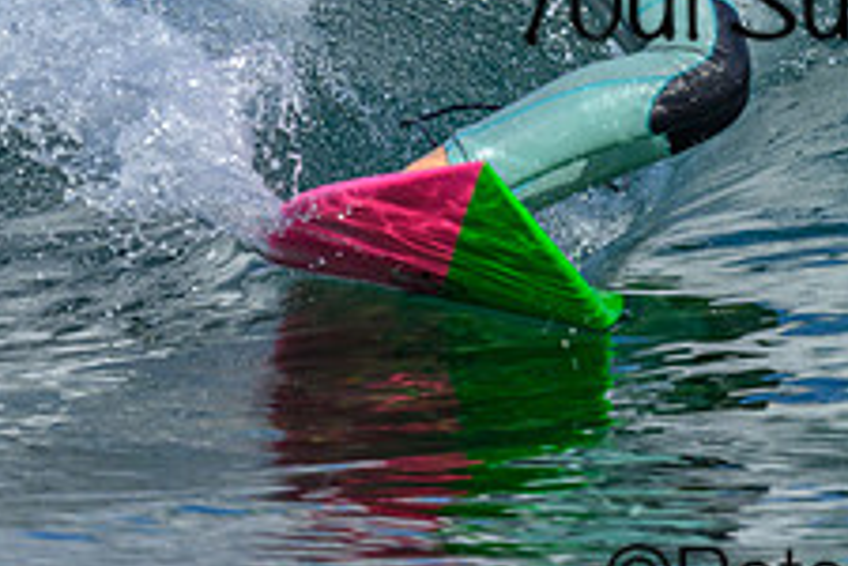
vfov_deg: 0.5
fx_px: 59803
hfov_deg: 0.8
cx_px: 969
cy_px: -159
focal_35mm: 2539
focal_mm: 800
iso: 320
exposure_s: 1/2000
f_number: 6.3
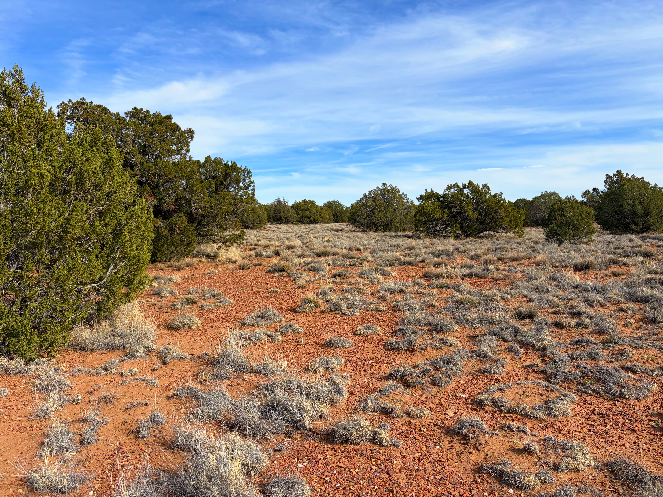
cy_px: 248
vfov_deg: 53.1
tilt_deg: -1.6
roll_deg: +1.0
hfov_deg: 67.3
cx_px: 332
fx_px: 498
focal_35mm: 26
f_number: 1.6
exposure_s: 1/3831
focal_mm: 5.96
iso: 50
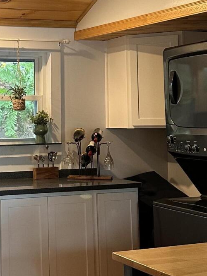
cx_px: -13
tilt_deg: +4.5
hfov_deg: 19.7
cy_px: 82
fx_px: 574
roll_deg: +2.3
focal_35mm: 72
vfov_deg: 26.8
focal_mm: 6.86
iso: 200
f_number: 1.78
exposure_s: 1/60
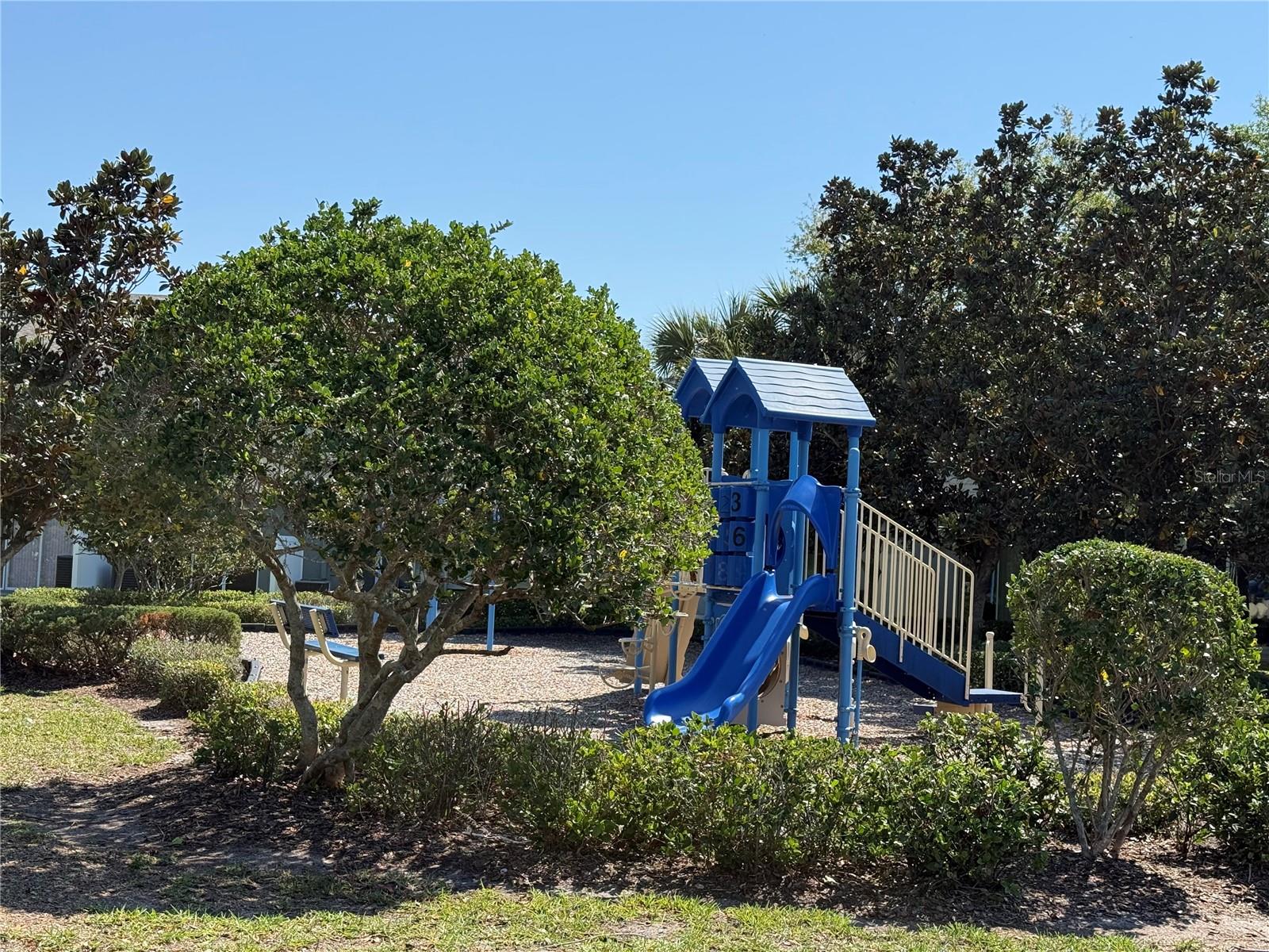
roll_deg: -2.2
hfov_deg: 39.7
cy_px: 476
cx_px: 634
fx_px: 1760
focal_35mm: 48
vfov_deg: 30.3
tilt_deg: +4.2
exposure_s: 1/3226
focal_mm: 6.76
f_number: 1.78
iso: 64
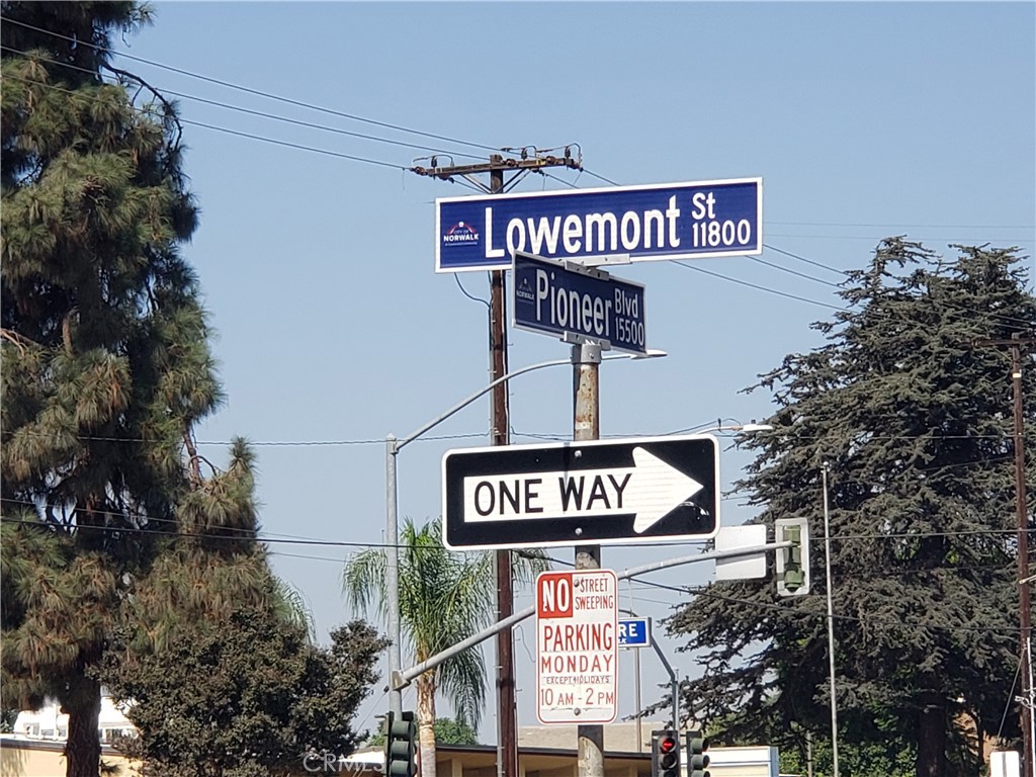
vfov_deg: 28.0
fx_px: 1556
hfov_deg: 36.8
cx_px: 518
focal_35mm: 52
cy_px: 388
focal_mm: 6
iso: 32
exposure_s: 1/758
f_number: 2.4
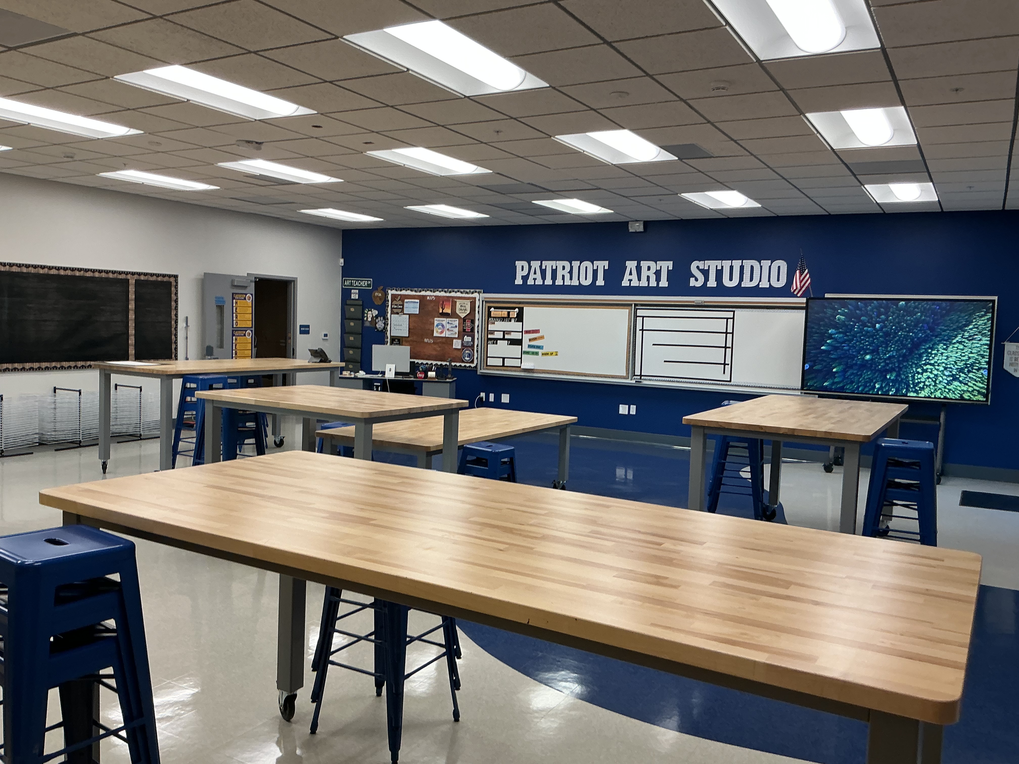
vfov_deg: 48.2
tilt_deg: -3.6
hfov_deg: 61.7
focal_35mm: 29
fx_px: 854
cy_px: 382
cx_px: 510
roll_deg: -2.8
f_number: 1.8
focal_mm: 3
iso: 40
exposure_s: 1/60
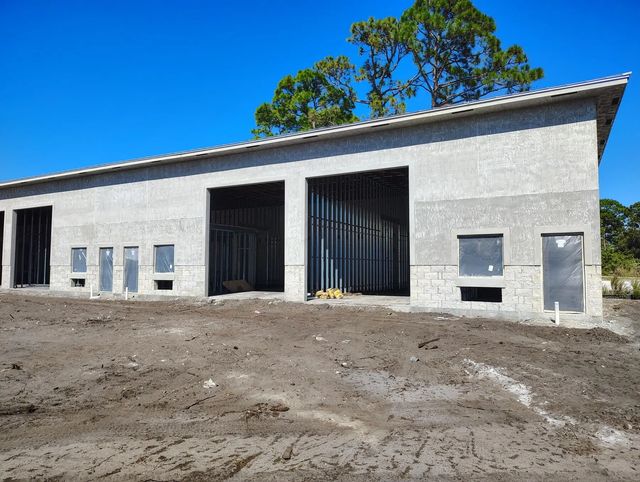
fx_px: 444
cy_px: 241
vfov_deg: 56.9
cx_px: 320
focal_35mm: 24
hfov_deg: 71.5
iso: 100
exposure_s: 1/1056
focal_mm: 5.56
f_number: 1.8
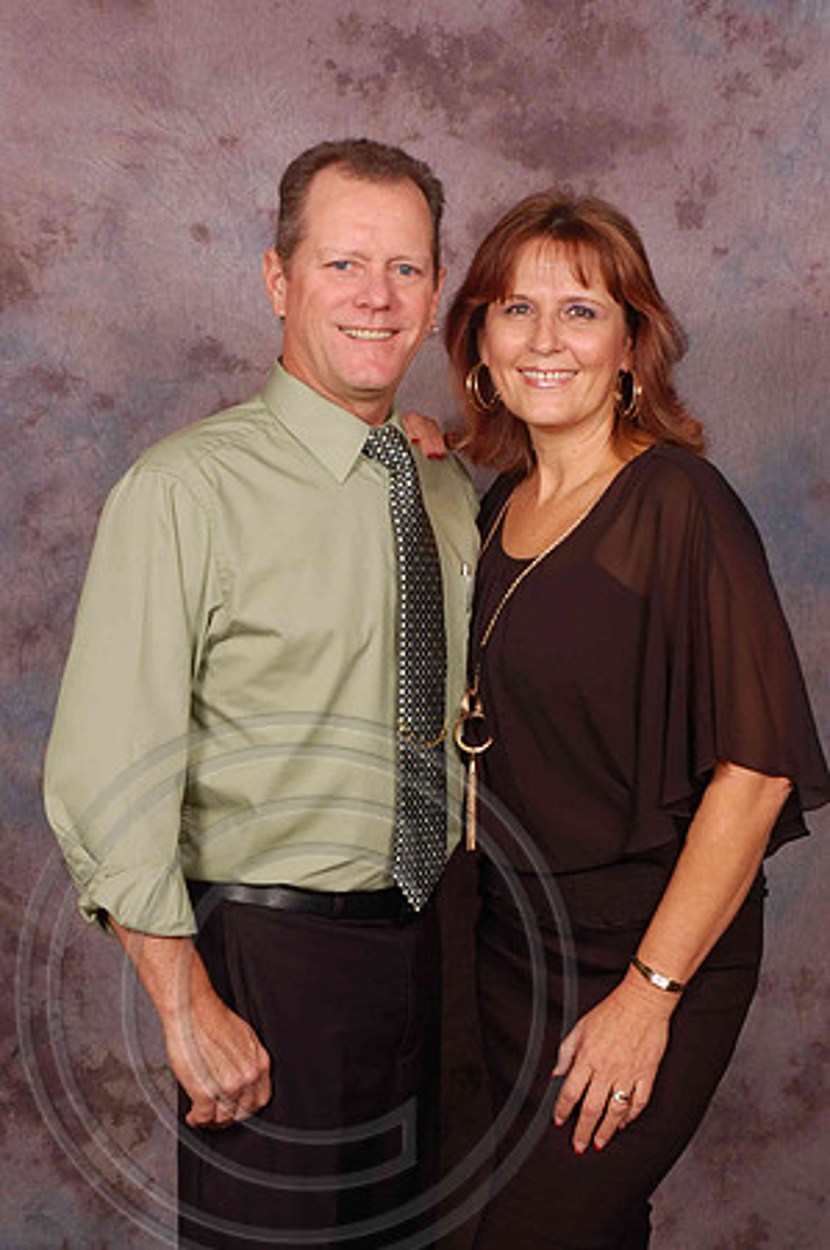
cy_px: 625
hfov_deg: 22.6
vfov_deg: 33.4
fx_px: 2080
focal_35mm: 60
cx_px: 415
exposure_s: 1/125
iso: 200
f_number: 10
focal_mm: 40
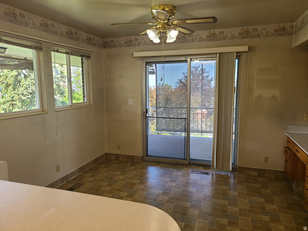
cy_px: 116
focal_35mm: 26
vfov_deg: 53.1
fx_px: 231
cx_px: 154
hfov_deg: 67.3
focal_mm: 5.4
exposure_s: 1/120
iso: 80
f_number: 1.8
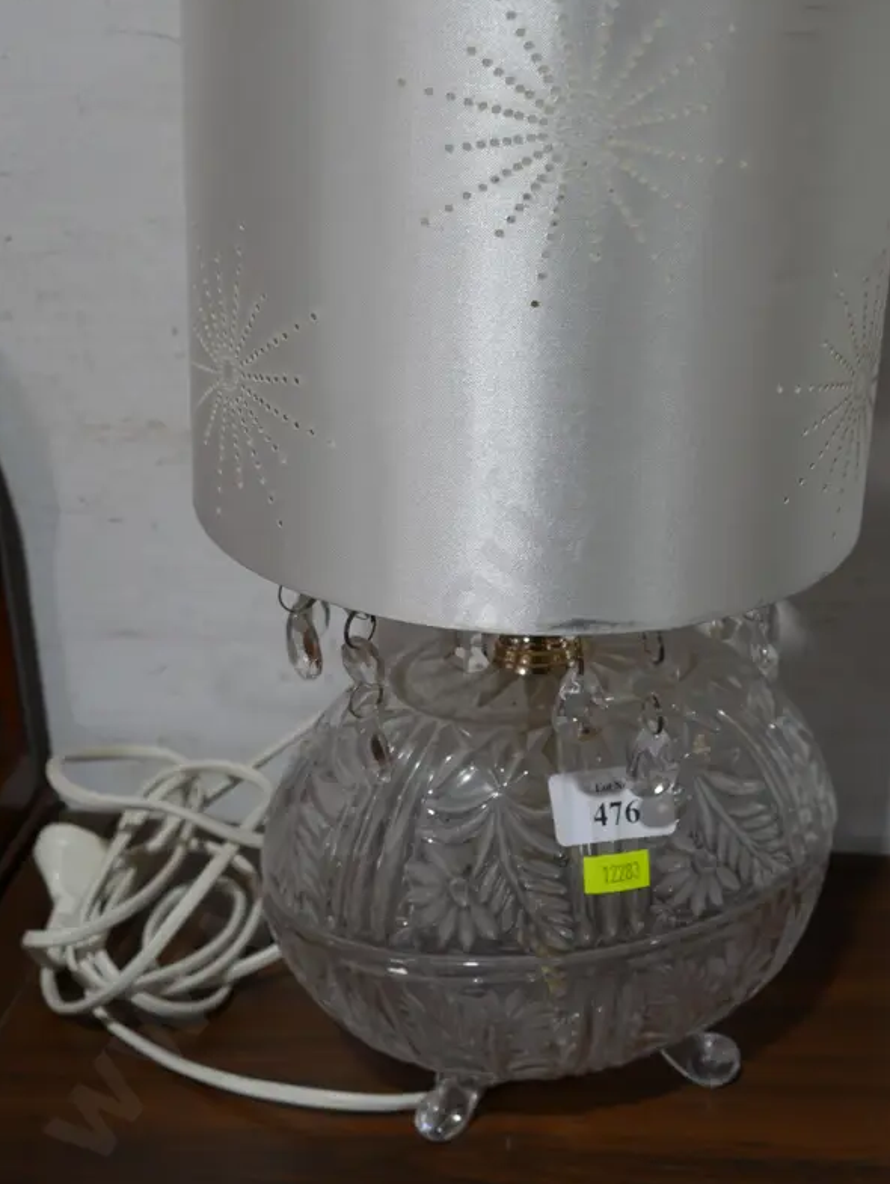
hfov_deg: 24.4
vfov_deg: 32.1
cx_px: 530
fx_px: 2054
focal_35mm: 60
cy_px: 535
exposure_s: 1/60
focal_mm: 23
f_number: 5.1
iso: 200
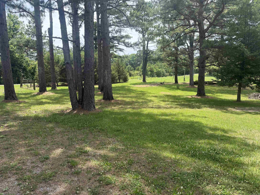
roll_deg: +2.0
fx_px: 180
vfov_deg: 56.8
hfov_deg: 71.6
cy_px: 98
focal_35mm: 24
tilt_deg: -6.3
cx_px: 130
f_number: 1.78
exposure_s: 1/1437
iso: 100
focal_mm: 6.76
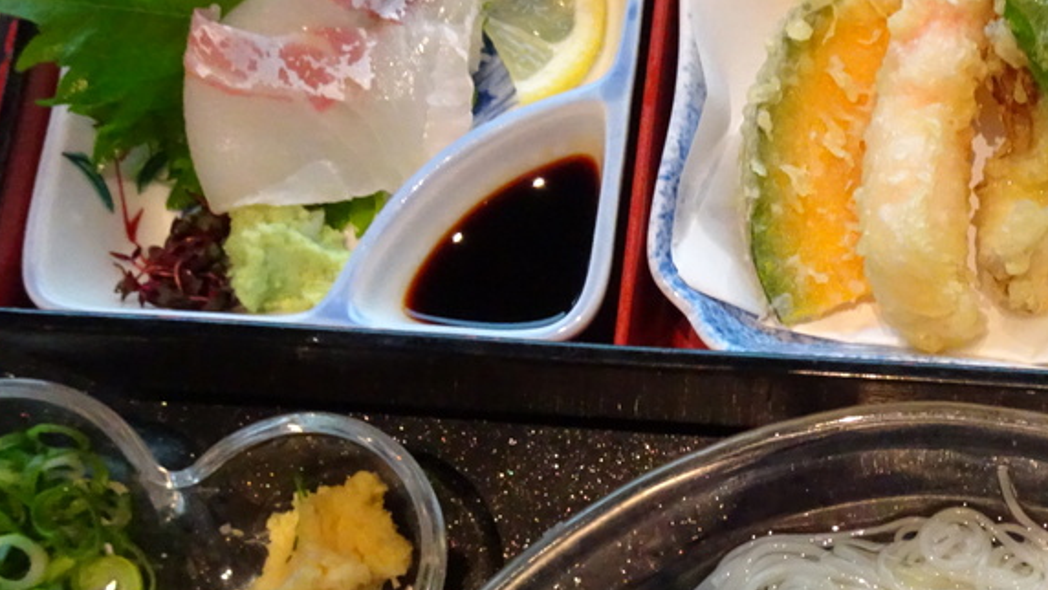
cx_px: 933
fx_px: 1529
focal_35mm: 55
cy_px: 444
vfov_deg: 21.6
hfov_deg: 35.7
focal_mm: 4.1
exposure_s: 1/30
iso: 1000
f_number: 3.5
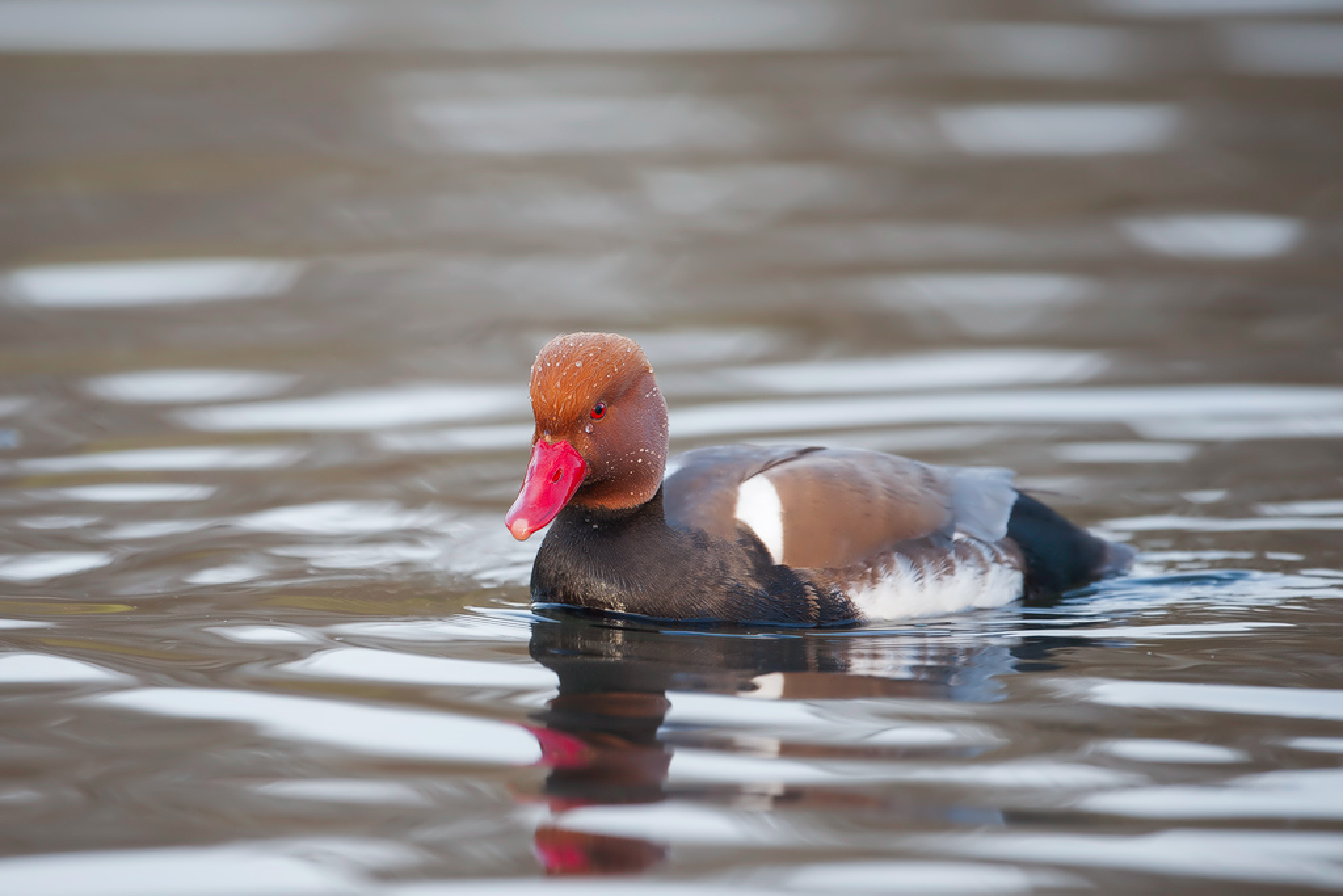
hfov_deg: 4.1
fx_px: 18654
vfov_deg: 2.8
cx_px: 672
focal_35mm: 500
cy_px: 448
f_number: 4
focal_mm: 500
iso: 800
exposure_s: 1/320
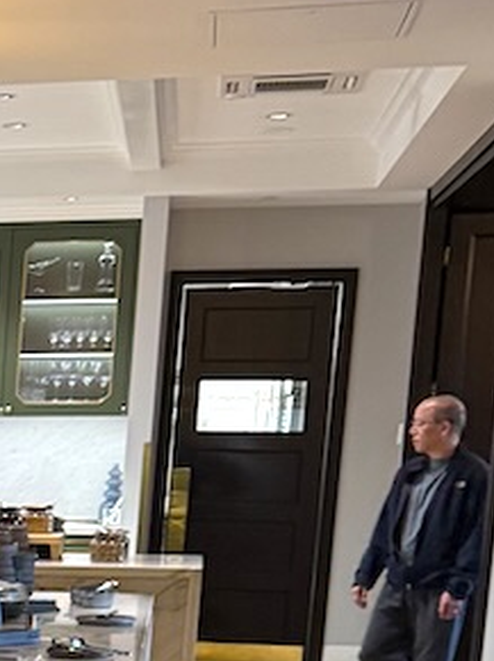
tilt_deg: -10.0
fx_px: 2020
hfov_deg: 12.1
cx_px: -549
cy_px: 846
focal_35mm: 106
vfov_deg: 17.5
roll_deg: -2.9
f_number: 1.78
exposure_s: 1/120
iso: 320
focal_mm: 6.76
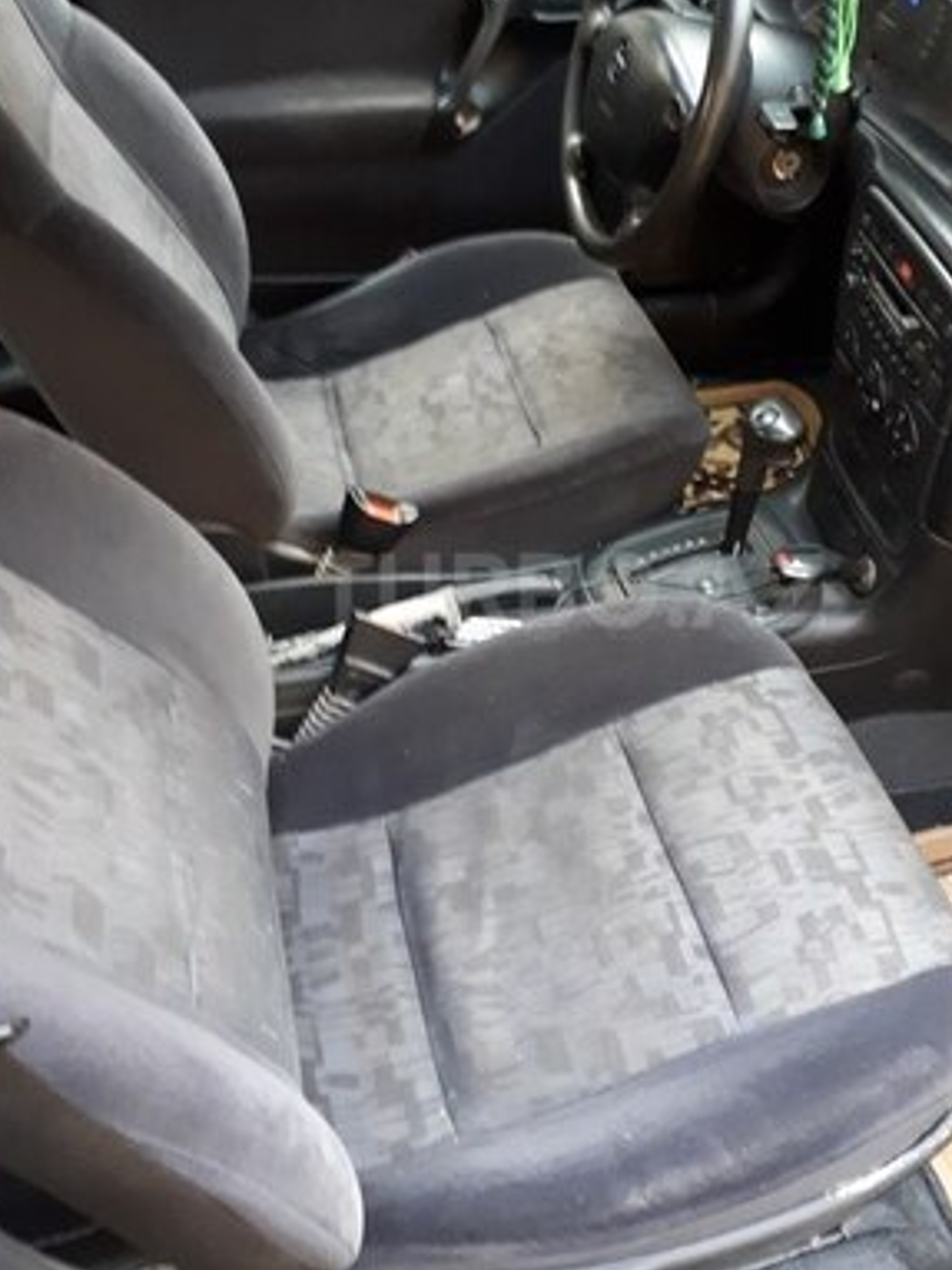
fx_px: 1284
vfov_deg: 52.6
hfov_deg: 40.5
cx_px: 571
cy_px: 590
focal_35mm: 35
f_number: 1.9
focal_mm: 3.6
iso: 320
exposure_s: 1/17
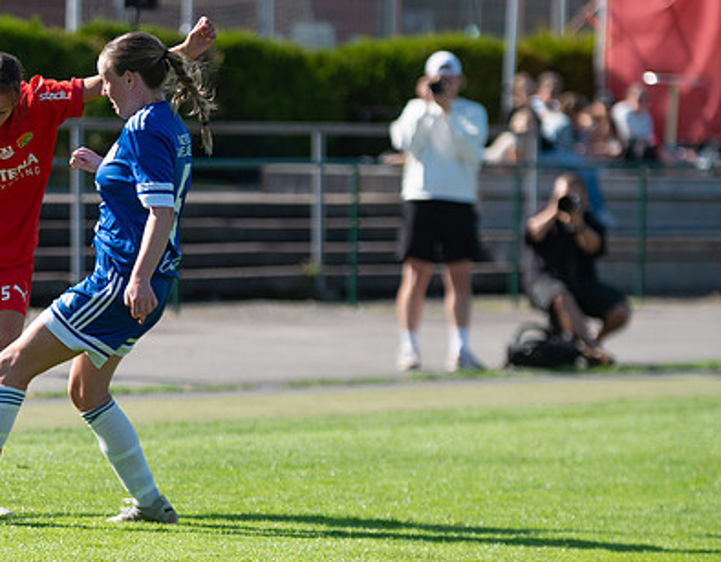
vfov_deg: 5.4
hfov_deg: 6.9
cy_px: 306
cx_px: -31
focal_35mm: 281
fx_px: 5936
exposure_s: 1/2500
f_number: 3.2
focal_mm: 130
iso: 125
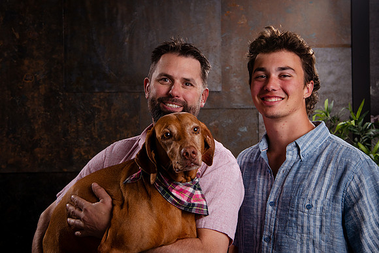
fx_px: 616
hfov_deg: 34.2
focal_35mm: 59
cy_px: 112
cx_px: 185
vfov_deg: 23.1
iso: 1000
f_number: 8
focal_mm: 52
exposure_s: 1/160
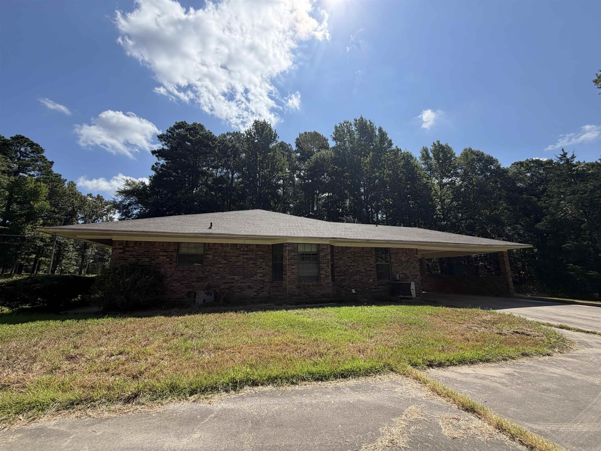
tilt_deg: +11.3
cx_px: 300
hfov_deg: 102.1
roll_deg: +2.8
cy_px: 226
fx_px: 243
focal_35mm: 14
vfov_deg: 85.7
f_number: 2.2
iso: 20
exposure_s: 1/928
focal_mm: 2.22
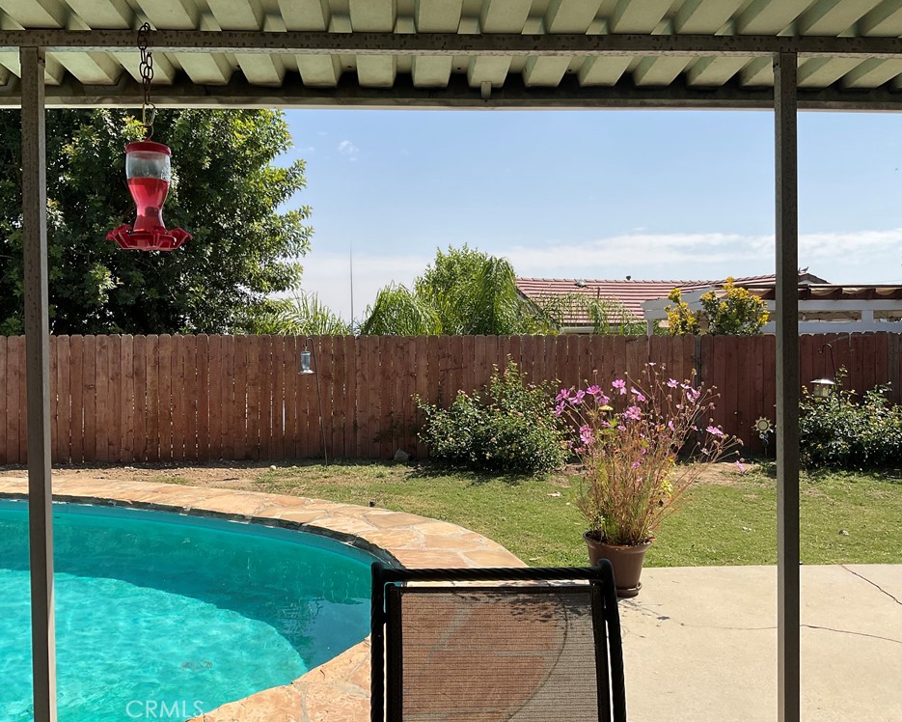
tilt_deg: -1.2
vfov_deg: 47.1
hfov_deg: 57.2
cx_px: 440
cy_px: 352
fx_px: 828
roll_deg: +0.1
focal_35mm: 31
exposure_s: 1/2227
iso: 16
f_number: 1.8
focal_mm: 3
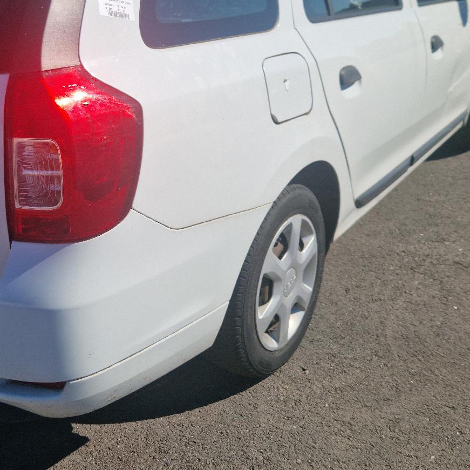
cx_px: 131
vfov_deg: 39.5
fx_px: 645
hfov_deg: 39.2
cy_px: 153
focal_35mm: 42
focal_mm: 5.4
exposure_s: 1/3333
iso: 50
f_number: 1.8
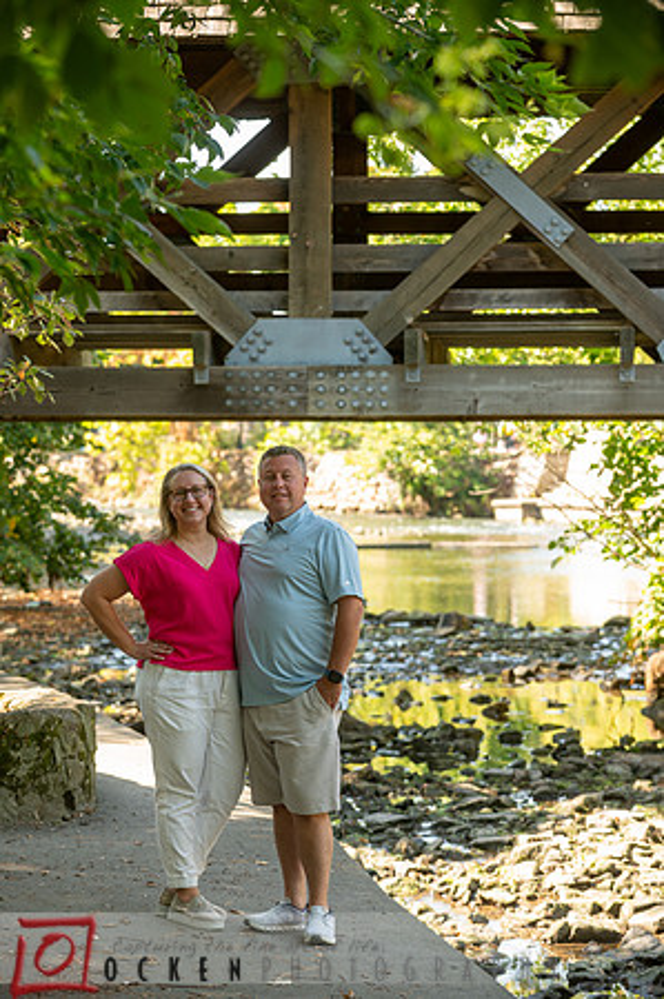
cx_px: 332
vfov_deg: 20.8
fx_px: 2717
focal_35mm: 98
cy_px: 500
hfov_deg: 13.9
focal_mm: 98
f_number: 4
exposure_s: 1/100
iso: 250
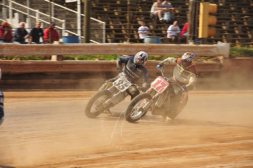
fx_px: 1405
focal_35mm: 200
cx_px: 126
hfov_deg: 10.3
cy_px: 84
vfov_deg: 6.9
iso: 200
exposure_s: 1/400
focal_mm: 200
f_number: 9
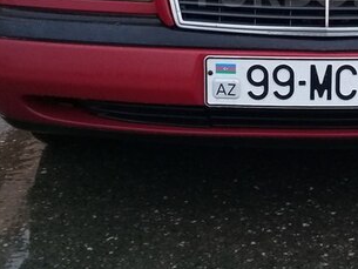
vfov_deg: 21.1
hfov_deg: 28.1
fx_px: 693
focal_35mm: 67
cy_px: -11
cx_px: 309
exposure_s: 1/33
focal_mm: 3.3
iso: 100
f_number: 2.2
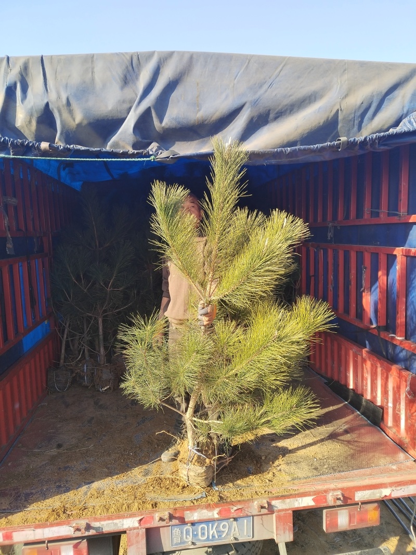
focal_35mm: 26
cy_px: 278
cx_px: 208
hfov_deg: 53.1
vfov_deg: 67.3
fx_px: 417
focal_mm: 4.75
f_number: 1.8
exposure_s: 1/319
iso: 100
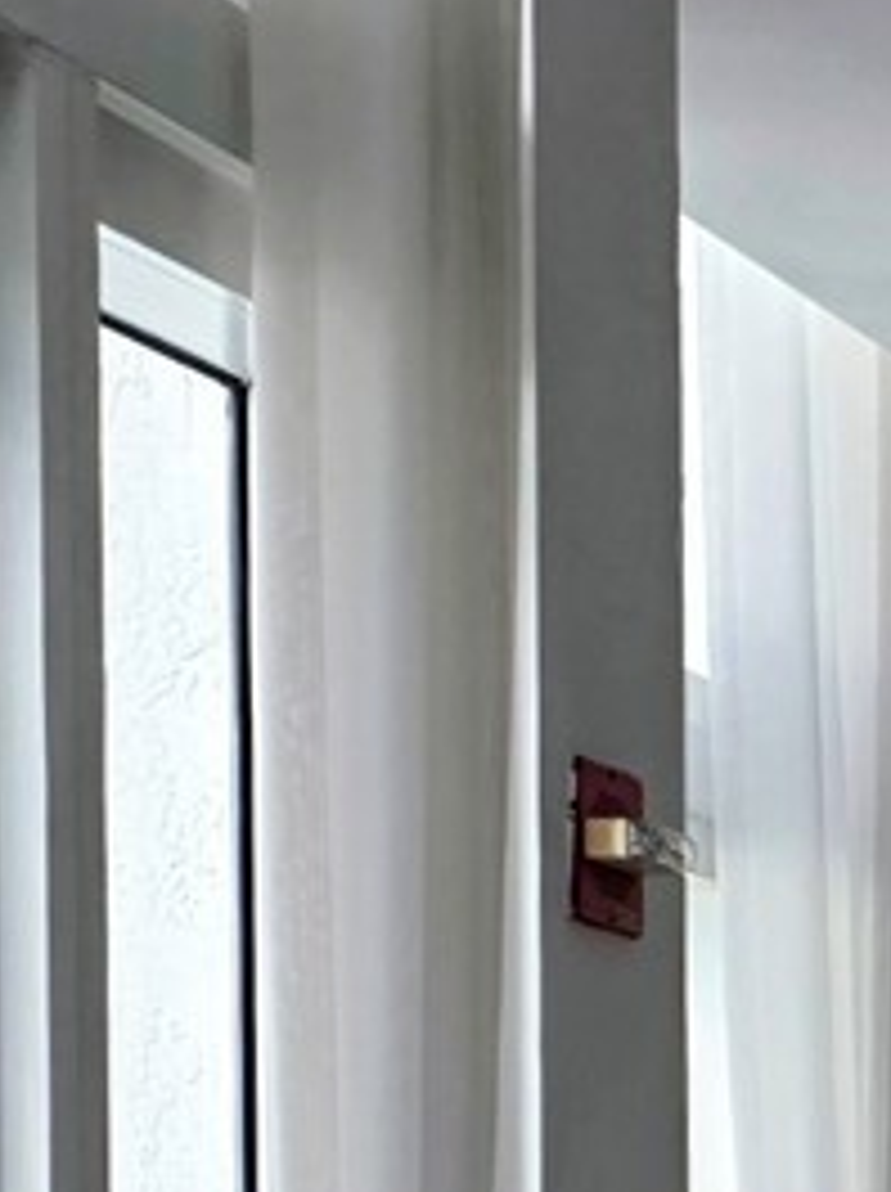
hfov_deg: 9.4
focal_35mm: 139
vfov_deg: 13.5
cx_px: 2176
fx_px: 4782
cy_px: 1689
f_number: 1.7
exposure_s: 1/180
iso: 80
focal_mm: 6.3
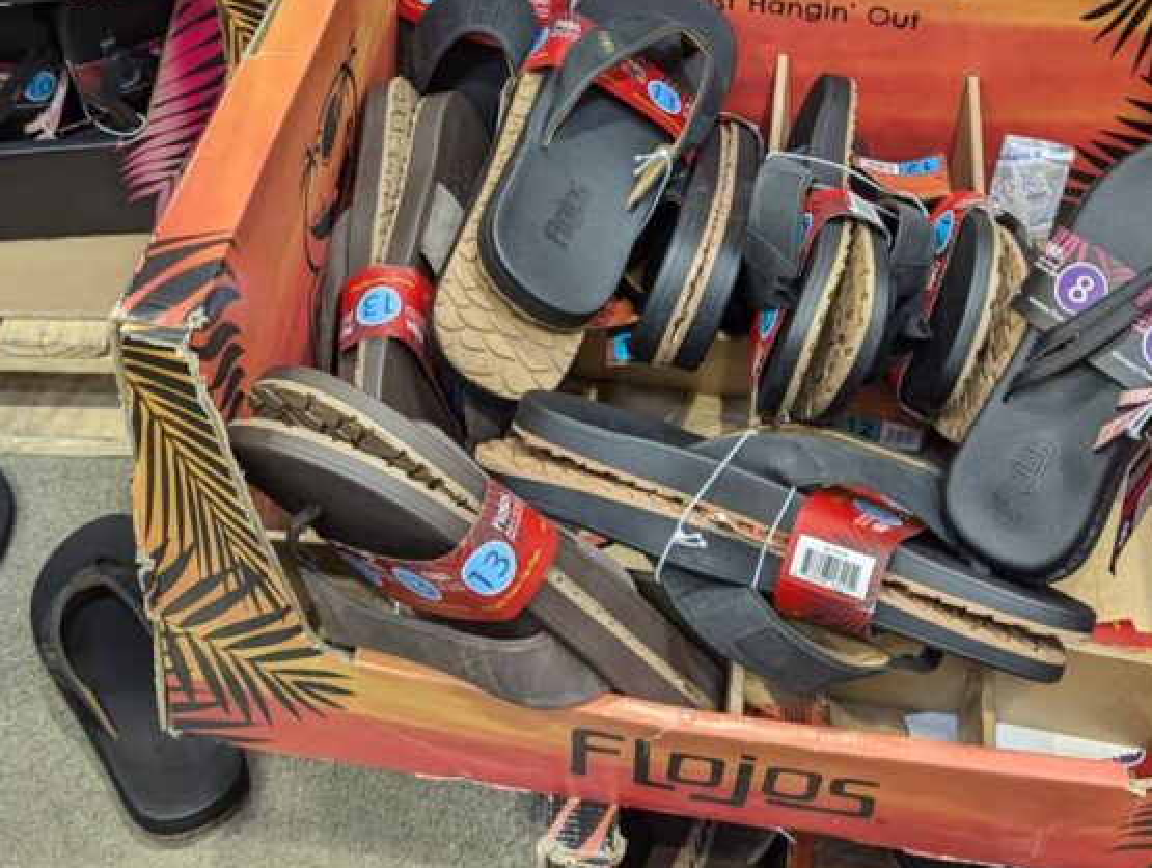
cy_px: 69
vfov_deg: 27.5
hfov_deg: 37.4
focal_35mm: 51
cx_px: 577
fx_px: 1700
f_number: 1.85
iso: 211
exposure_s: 1/146
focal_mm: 6.81
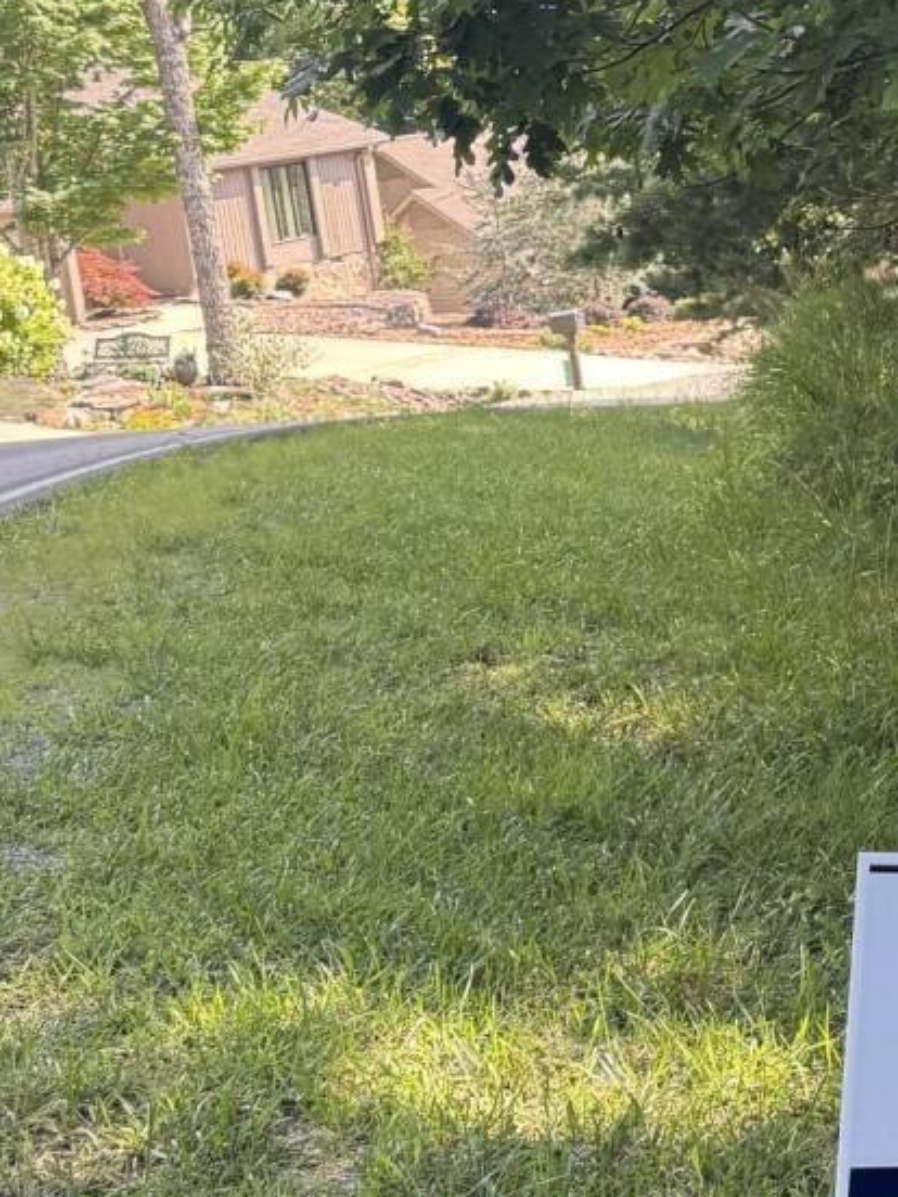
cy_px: 343
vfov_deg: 22.4
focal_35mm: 87
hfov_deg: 16.2
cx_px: 1139
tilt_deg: -4.0
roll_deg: +6.3
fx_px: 3009
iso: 100
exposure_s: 1/249
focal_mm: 6.76
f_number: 1.78
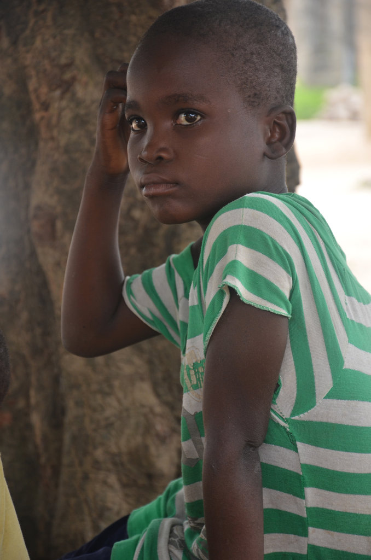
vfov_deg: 16.1
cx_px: 186
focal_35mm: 128
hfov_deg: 10.7
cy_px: 280
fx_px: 1980
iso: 280
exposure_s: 1/125
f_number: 5.6
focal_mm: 85
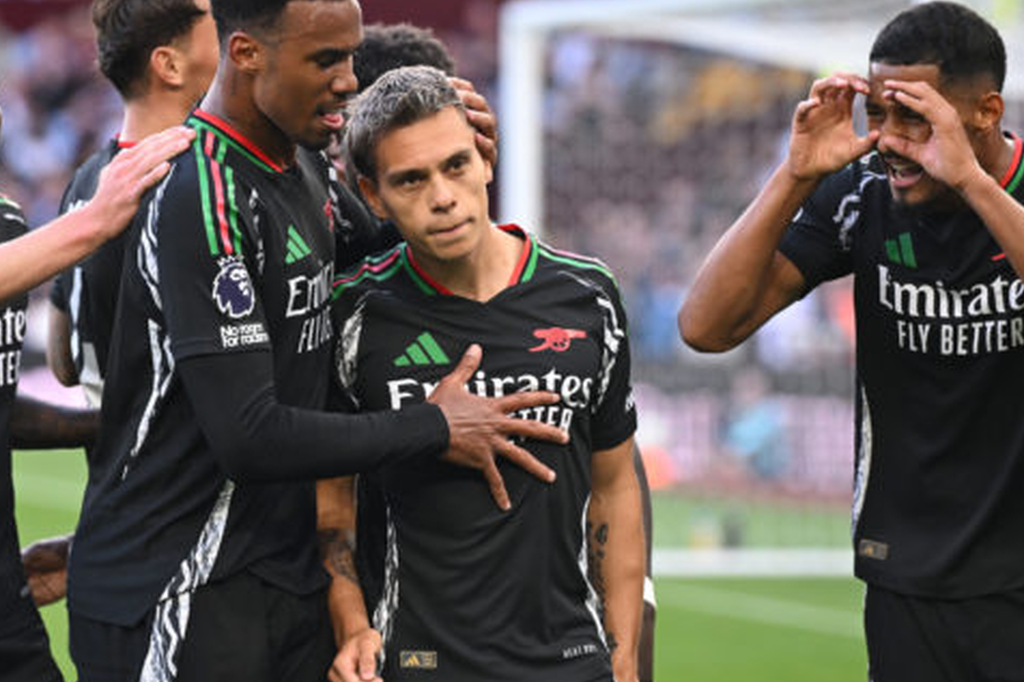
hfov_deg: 6.5
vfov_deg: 4.4
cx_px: 417
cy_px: 357
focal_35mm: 315
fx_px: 8956
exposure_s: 1/1250
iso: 2000
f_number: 3.5
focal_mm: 200
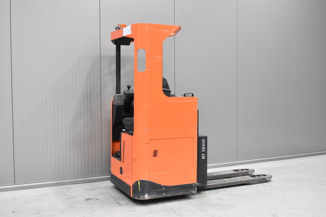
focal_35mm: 42
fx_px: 380
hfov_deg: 46.4
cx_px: 163
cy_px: 108
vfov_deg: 31.9
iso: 1600
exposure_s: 1/25
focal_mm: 28
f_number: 5
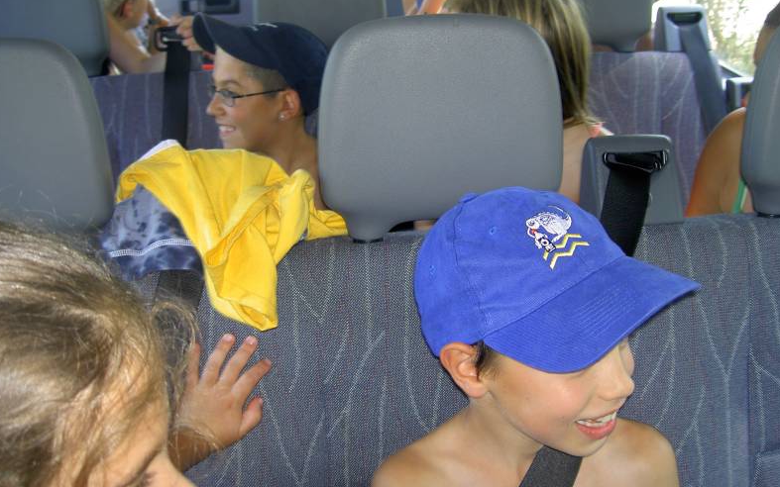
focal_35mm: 42
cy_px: 198
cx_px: 390
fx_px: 893
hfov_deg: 47.2
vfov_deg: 30.5
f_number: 2.8
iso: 100
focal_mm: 8
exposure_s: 1/30
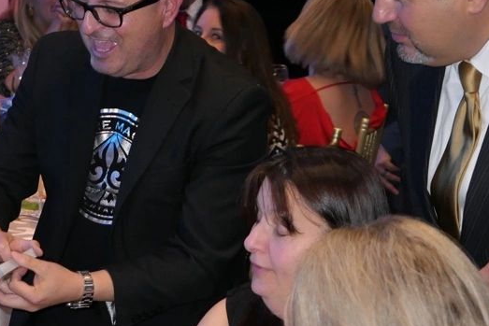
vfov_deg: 10.0
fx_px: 1861
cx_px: 77
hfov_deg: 14.8
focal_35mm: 137
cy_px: 123
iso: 800
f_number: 2.8
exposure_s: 1/60
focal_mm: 24.2
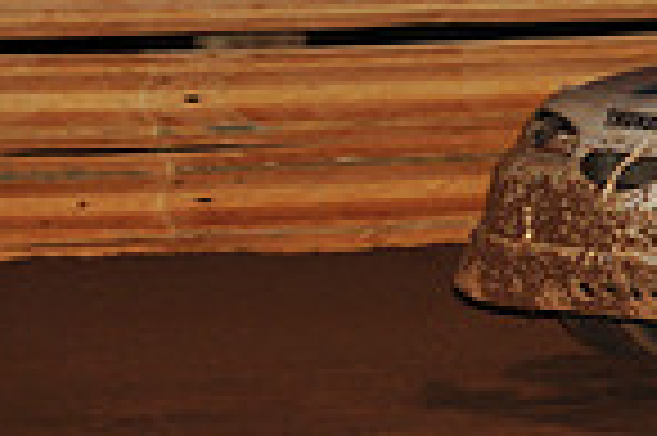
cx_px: 1264
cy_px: 117
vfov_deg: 2.6
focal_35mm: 537
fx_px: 9789
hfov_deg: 3.8
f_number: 6.3
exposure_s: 1/320
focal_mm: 135
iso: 800
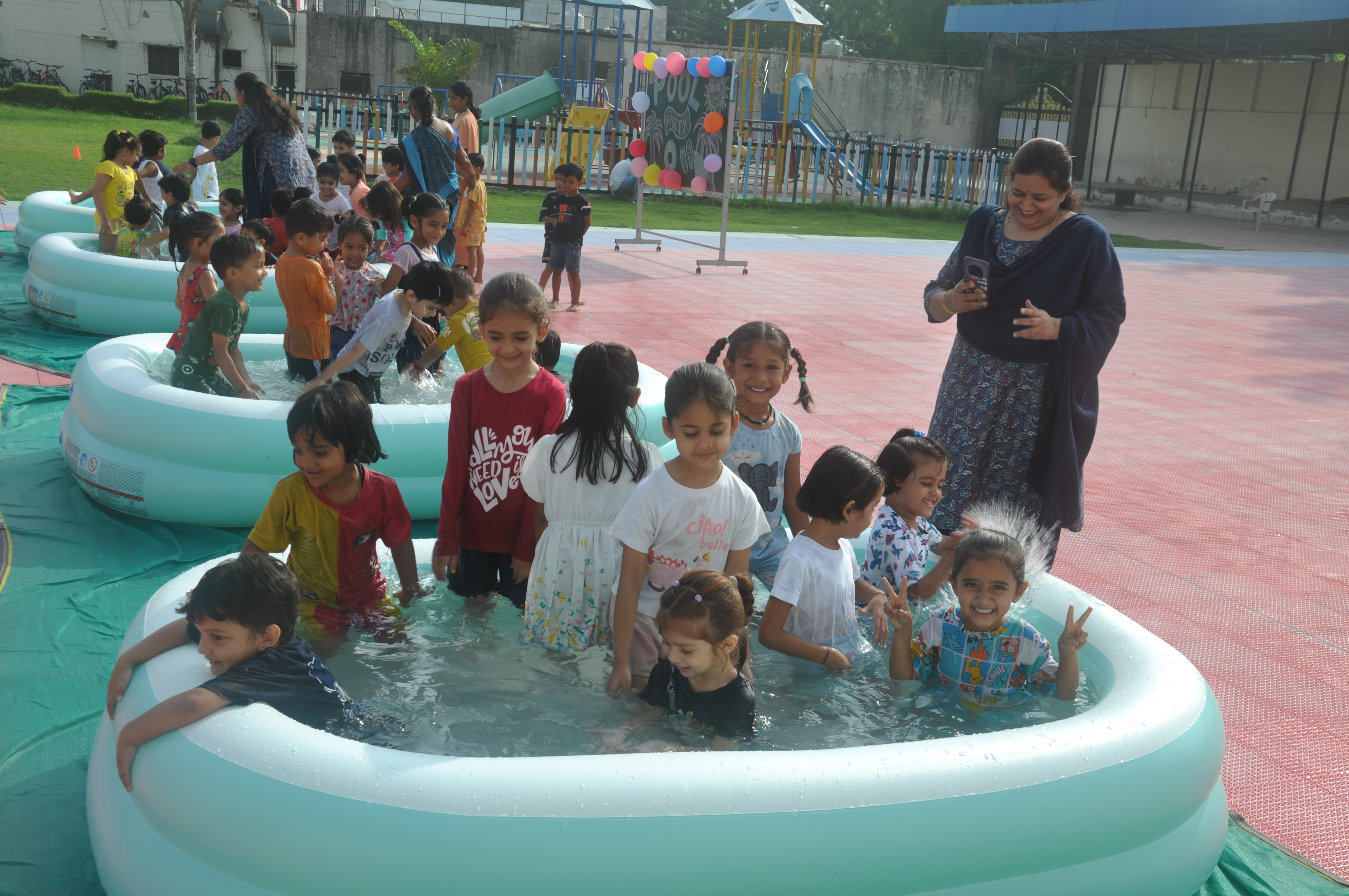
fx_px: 1572
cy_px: 448
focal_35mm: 42
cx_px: 674
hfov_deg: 46.4
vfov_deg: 31.8
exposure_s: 1/125
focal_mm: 28
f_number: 11
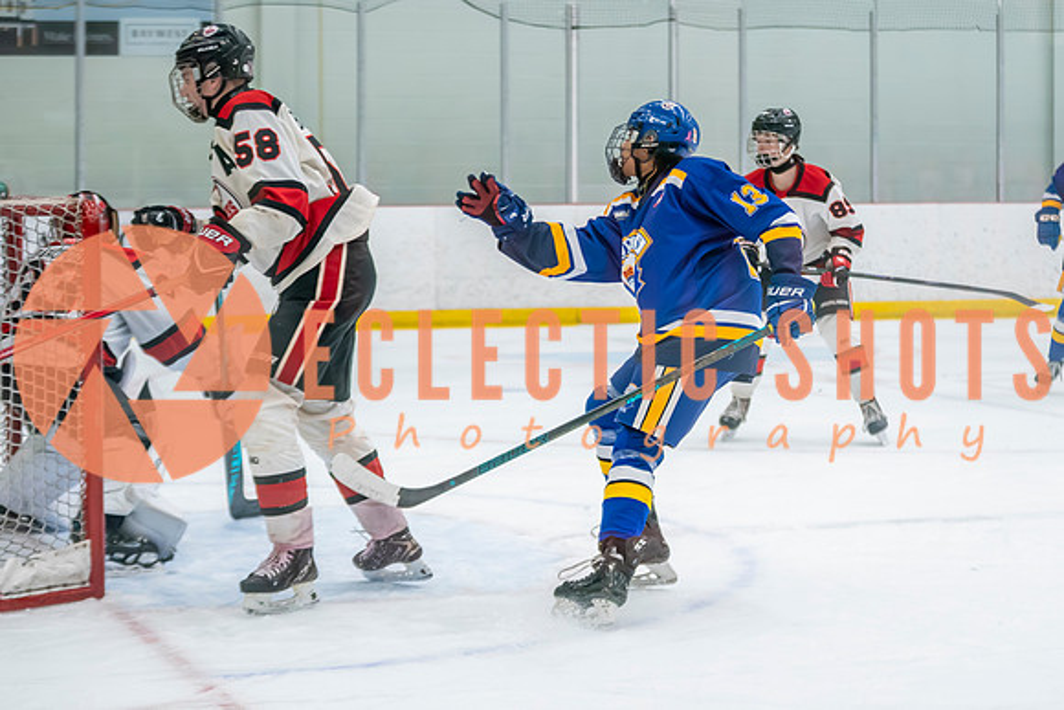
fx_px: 2749
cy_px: 345
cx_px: 652
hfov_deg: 21.9
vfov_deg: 14.7
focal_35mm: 93
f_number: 2.8
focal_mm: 70
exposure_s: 1/640
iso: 2500
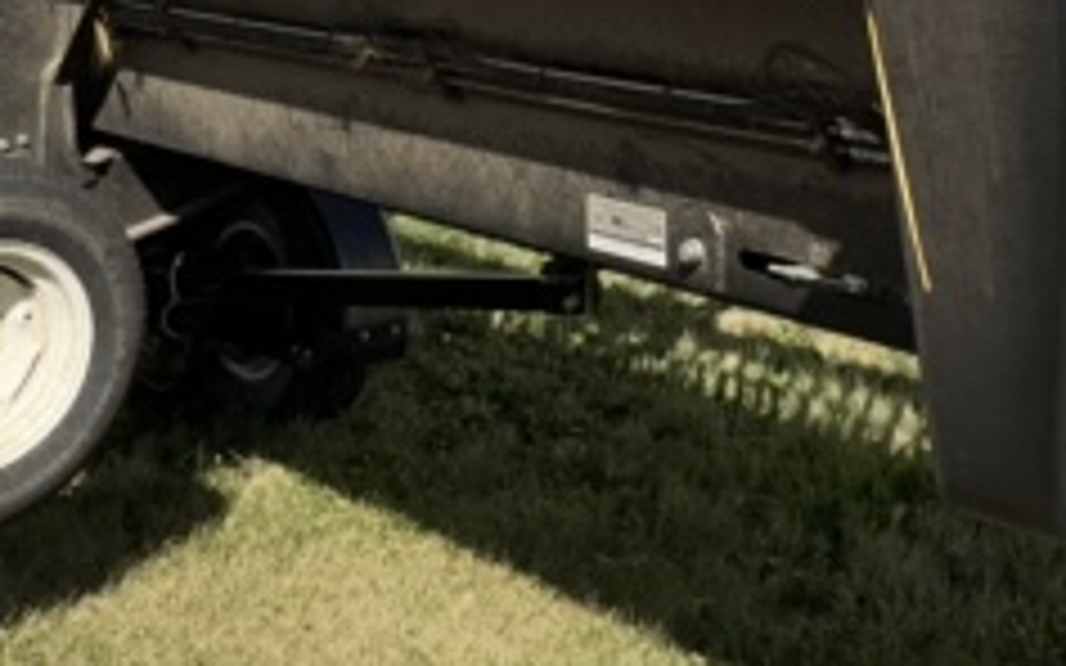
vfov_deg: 19.2
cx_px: 688
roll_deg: -0.8
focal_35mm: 64
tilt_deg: +1.2
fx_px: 1859
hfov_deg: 31.8
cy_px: -126
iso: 20
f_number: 2.2
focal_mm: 2.22
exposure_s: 1/1377
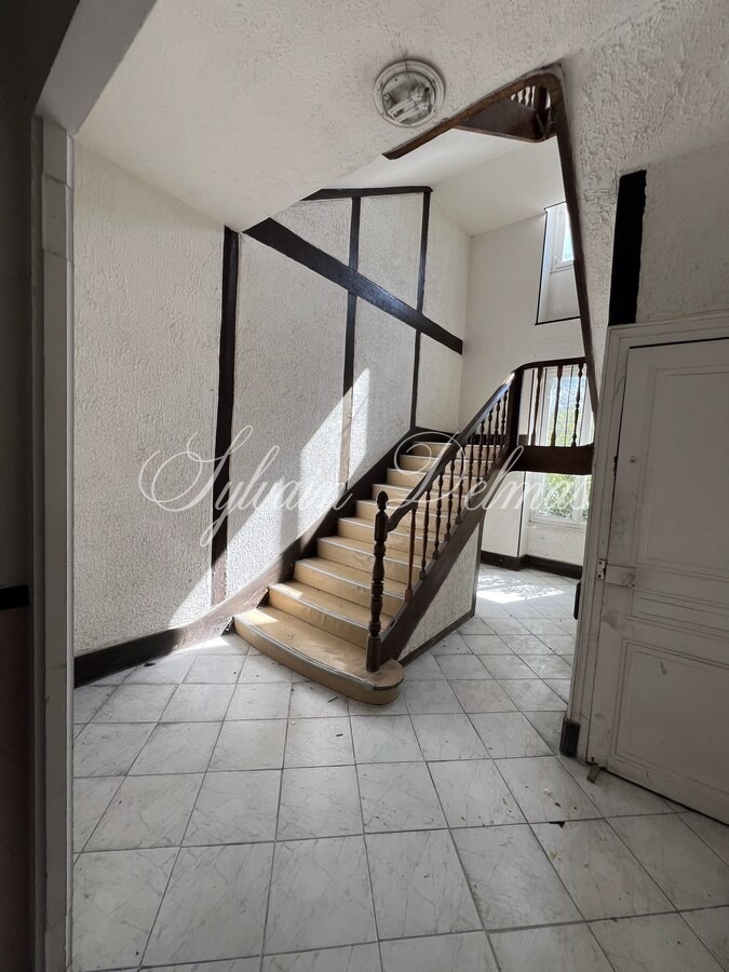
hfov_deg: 89.9
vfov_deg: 106.2
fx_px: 365
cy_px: 486
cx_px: 364
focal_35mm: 13
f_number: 1.8
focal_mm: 1.57
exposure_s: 1/142
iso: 32
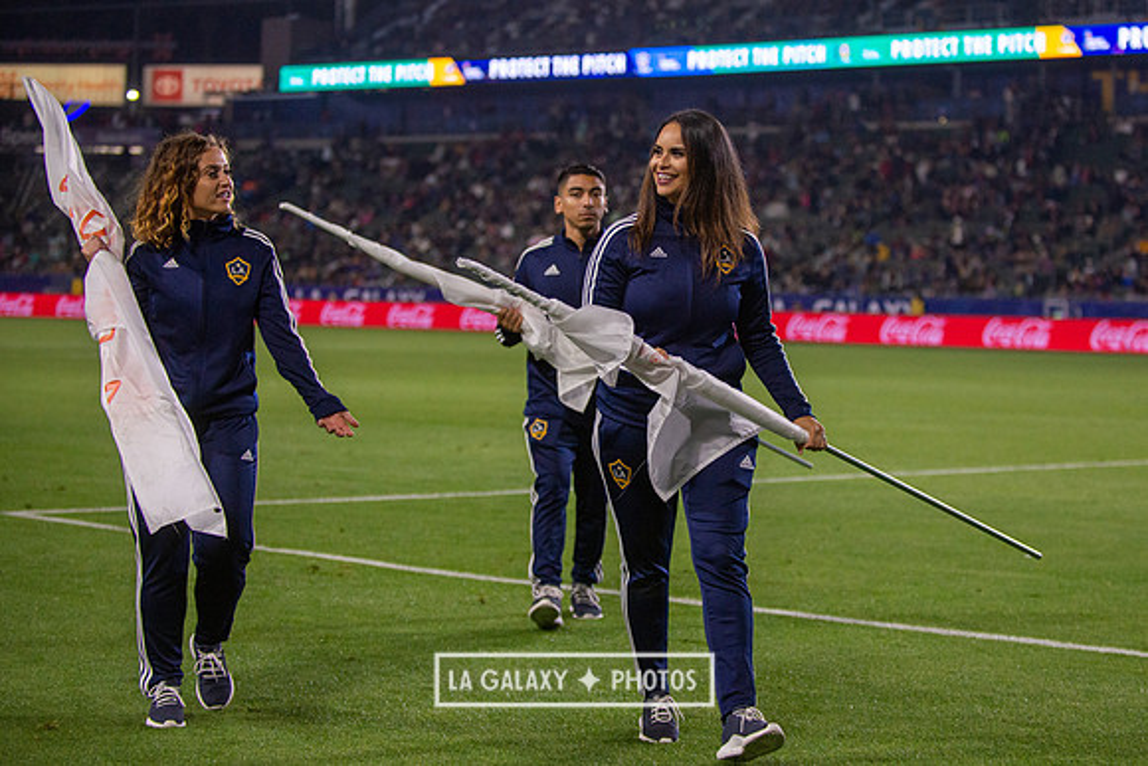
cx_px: 655
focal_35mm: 85
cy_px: 343
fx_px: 2699
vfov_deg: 16.1
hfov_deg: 24.0
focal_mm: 70
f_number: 2.8
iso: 1600
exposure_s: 1/2500
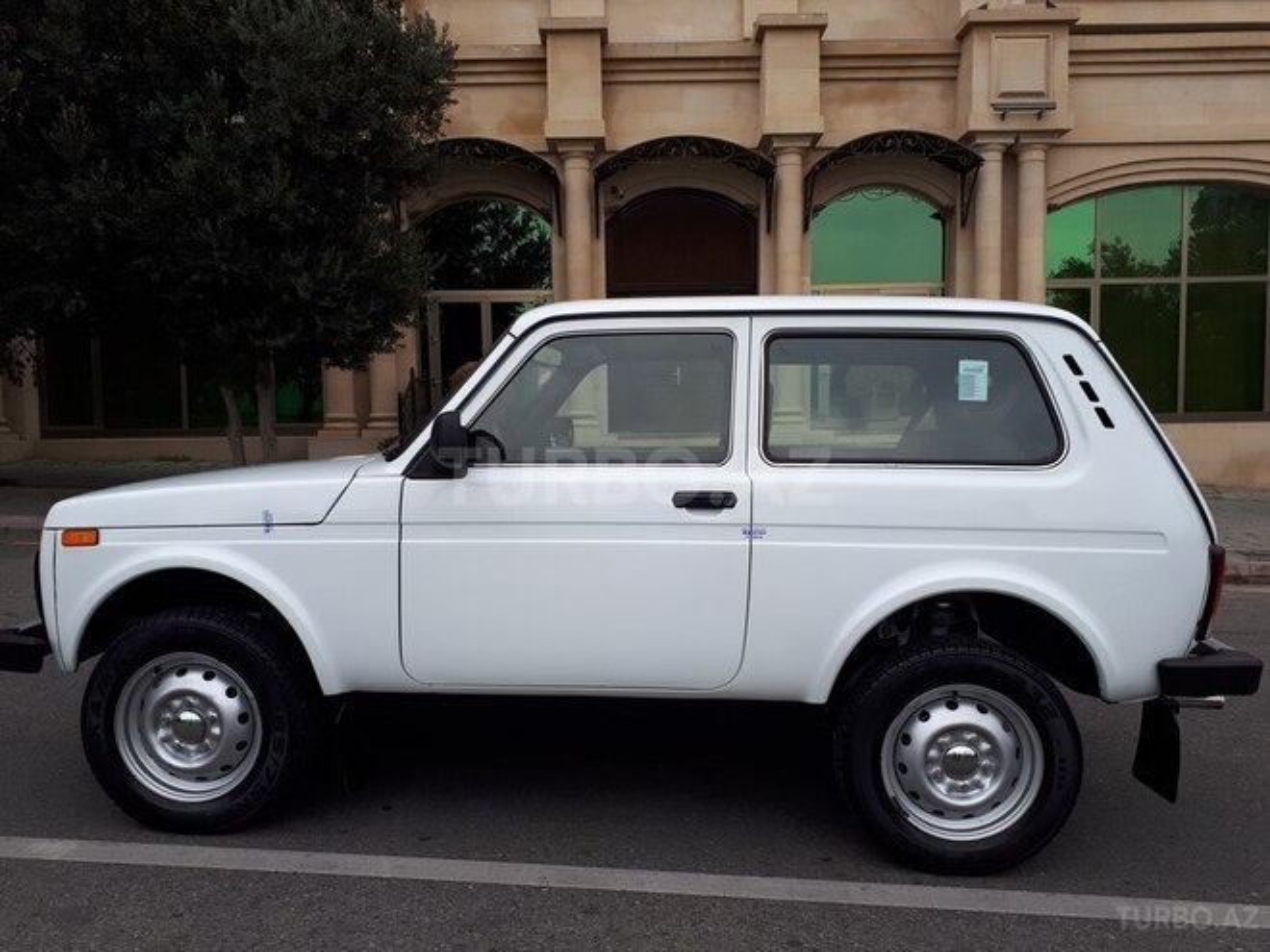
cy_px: 476
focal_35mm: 27
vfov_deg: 51.4
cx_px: 635
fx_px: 991
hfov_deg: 65.3
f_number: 1.9
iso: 40
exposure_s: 1/247
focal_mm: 3.6
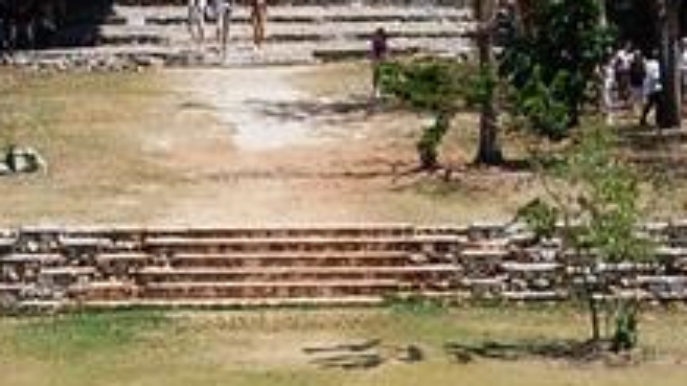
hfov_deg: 7.2
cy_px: 571
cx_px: 282
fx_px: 5486
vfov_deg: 4.0
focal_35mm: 301
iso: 200
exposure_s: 1/320
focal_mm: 31
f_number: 10
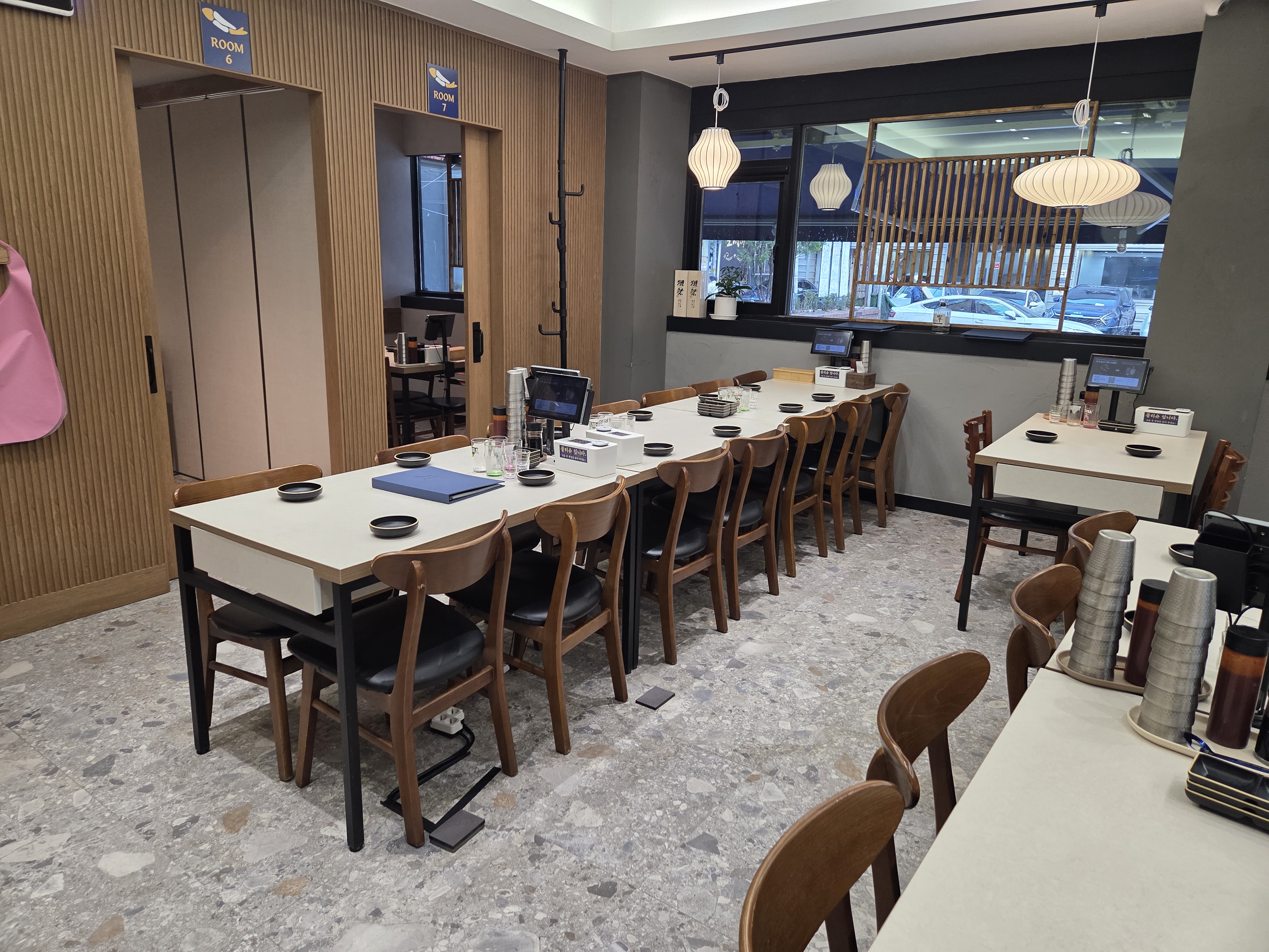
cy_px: 476
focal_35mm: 23
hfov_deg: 73.9
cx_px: 634
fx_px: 843
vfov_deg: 58.9
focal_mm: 5.4
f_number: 1.8
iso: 125
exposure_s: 1/120
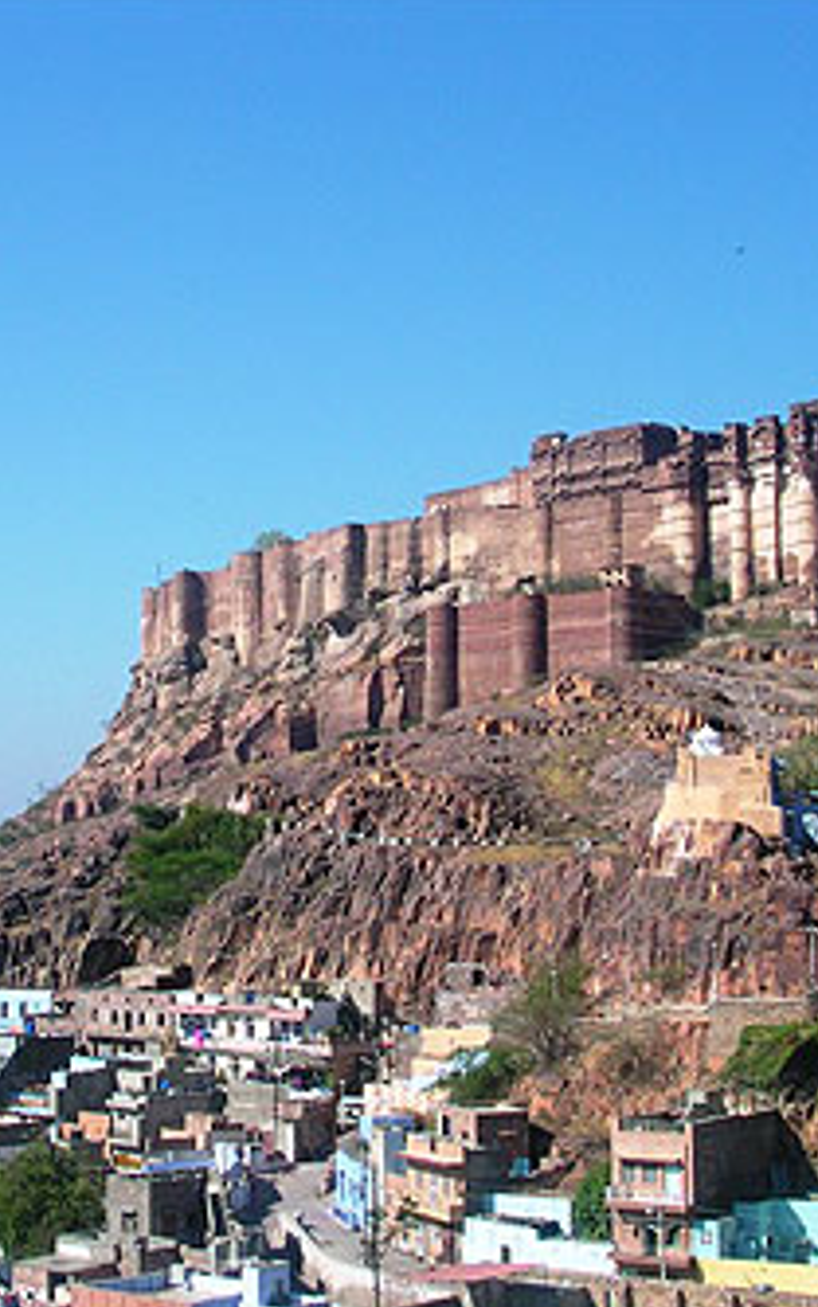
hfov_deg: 18.6
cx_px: 313
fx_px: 2495
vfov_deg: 29.4
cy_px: 654
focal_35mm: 70
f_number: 5.2
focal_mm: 7.5
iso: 100
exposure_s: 1/444
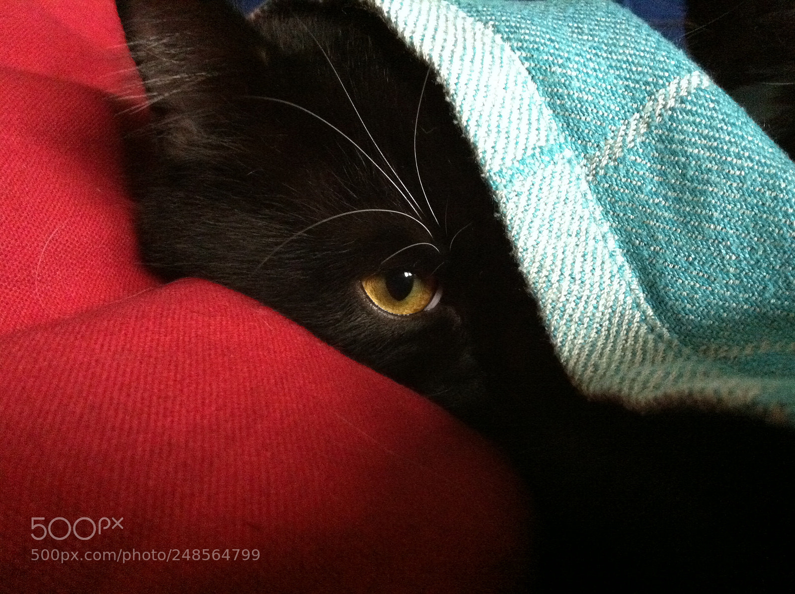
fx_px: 803
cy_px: 297
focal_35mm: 35
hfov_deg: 52.7
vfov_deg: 40.6
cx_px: 398
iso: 1000
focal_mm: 3.85
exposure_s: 1/15
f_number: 2.8
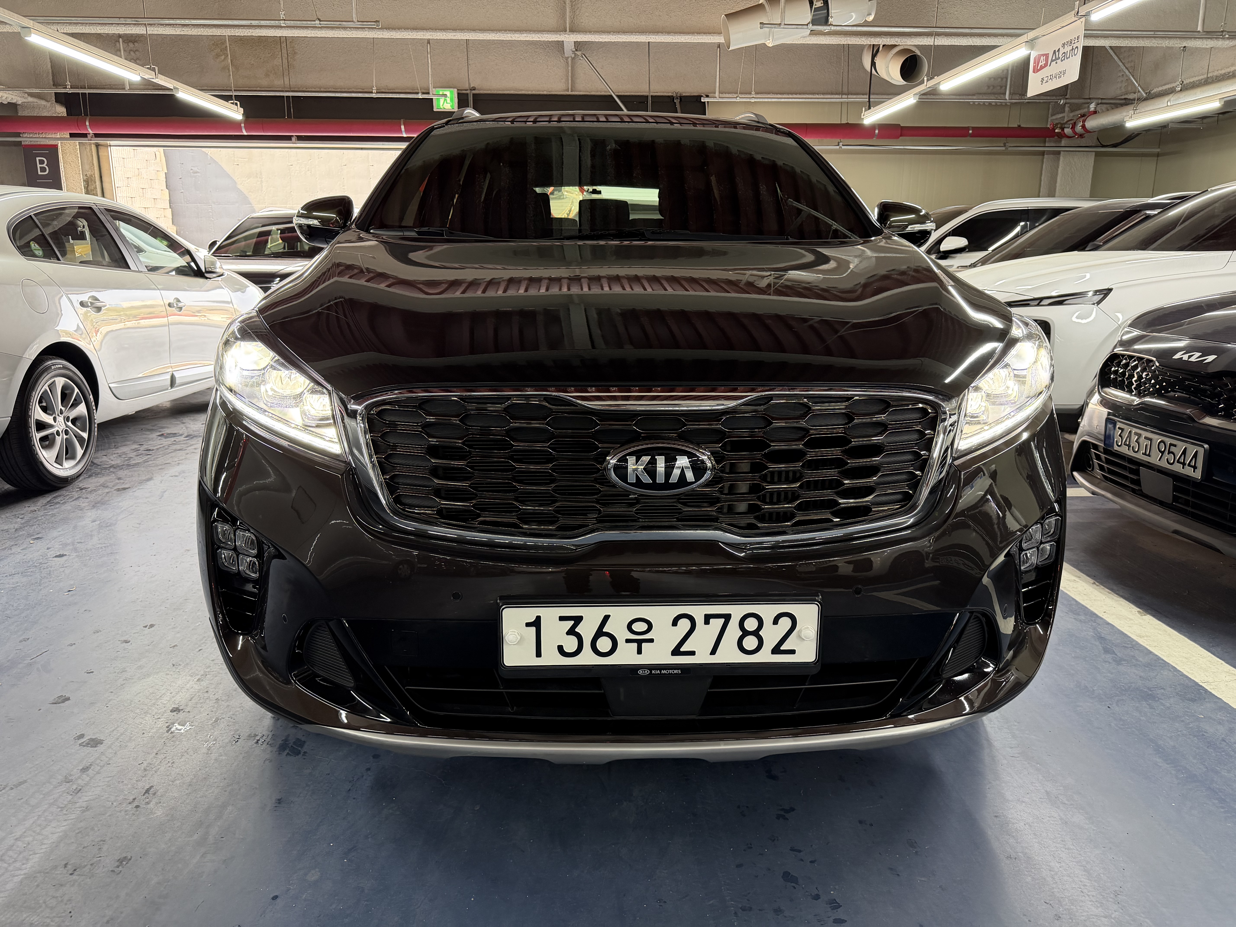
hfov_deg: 71.6
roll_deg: +0.3
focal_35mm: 24
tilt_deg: -13.0
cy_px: 464
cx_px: 618
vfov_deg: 56.8
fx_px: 857
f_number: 1.78
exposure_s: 1/60
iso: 200
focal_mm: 6.76
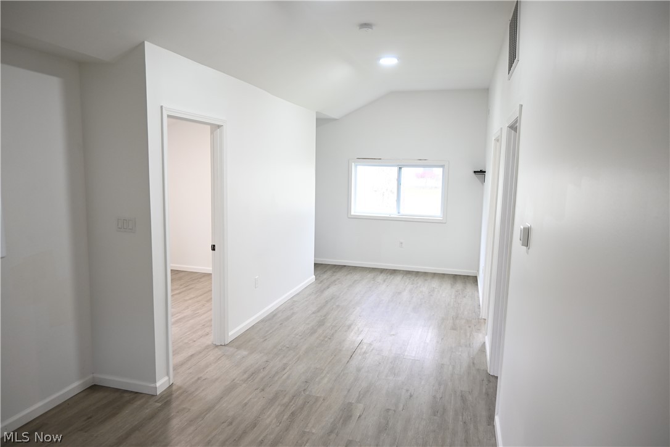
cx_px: 335
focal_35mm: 24
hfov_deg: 73.7
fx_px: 447
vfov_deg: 53.1
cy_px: 224
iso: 360
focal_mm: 16
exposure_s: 1/25
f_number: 3.5
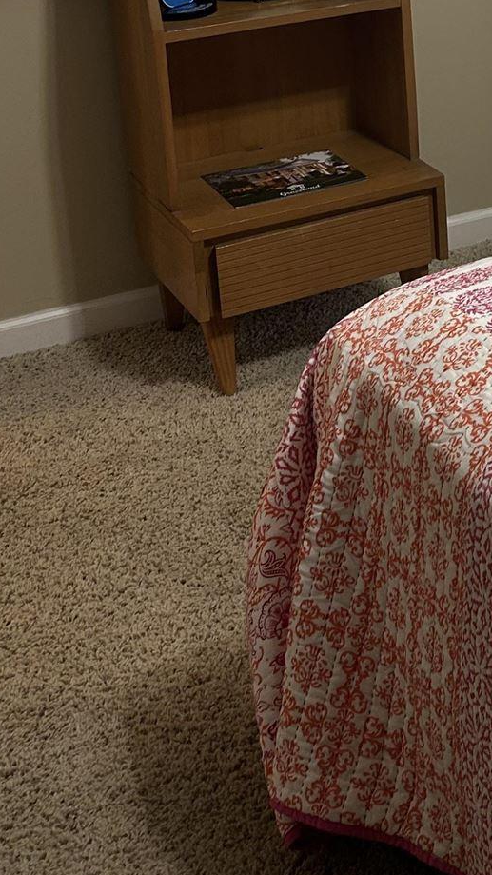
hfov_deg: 15.9
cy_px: 13
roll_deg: +0.5
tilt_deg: -13.6
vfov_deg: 28.1
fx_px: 1647
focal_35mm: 71
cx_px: 691
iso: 80
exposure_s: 1/60
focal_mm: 5.7
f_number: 1.5
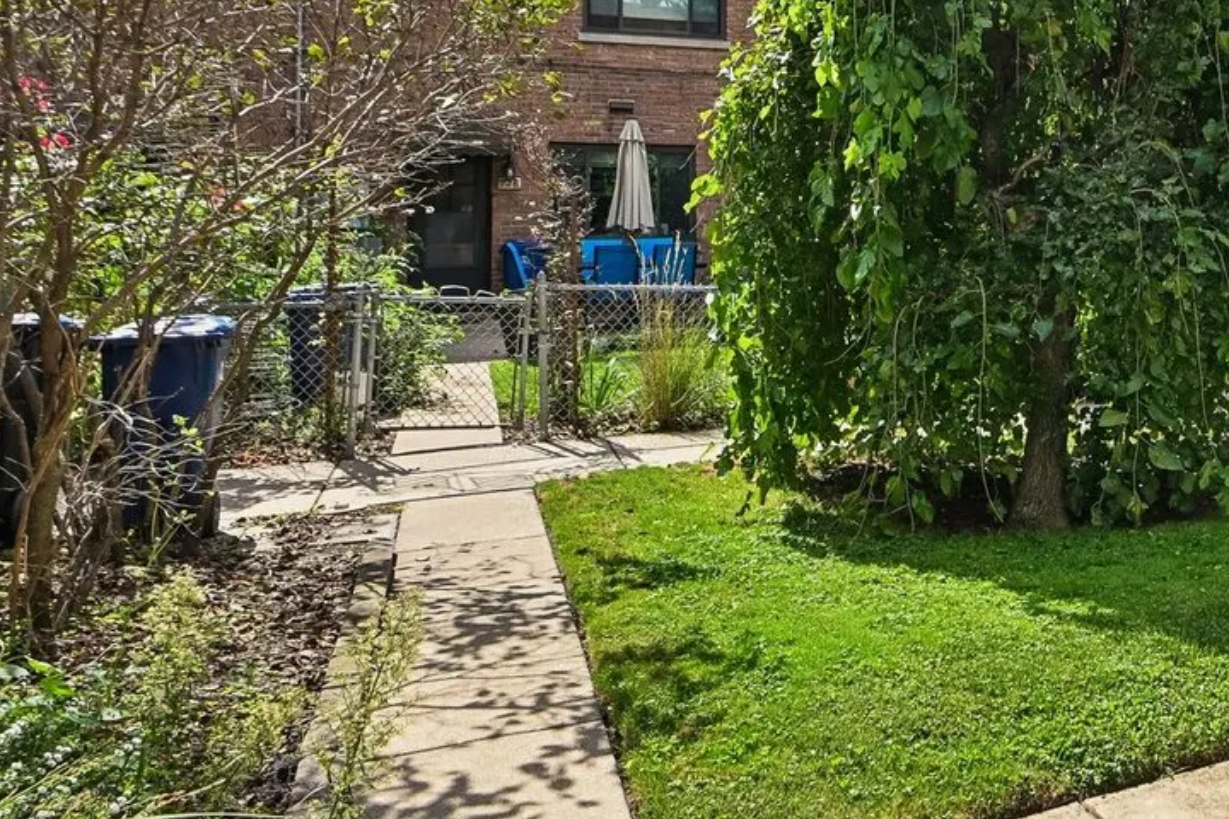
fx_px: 1229
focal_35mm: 36
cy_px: 261
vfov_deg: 36.4
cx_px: 1169
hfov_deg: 46.4
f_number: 13
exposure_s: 1/160
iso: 400
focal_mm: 16
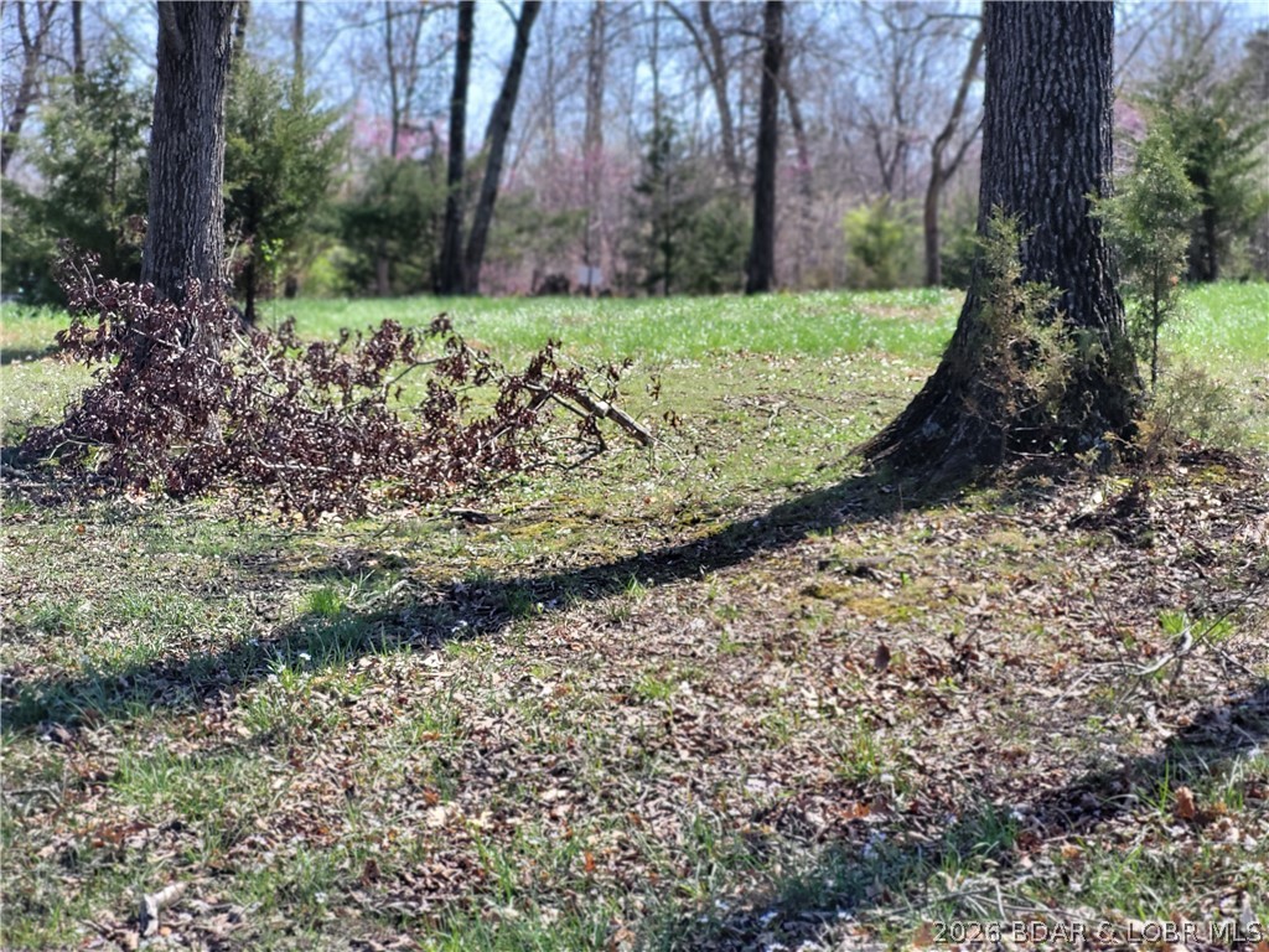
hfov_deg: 25.7
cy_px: 476
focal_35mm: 76
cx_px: 634
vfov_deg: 19.4
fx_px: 2786
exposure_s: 1/435
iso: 25
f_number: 2.4
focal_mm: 7.12
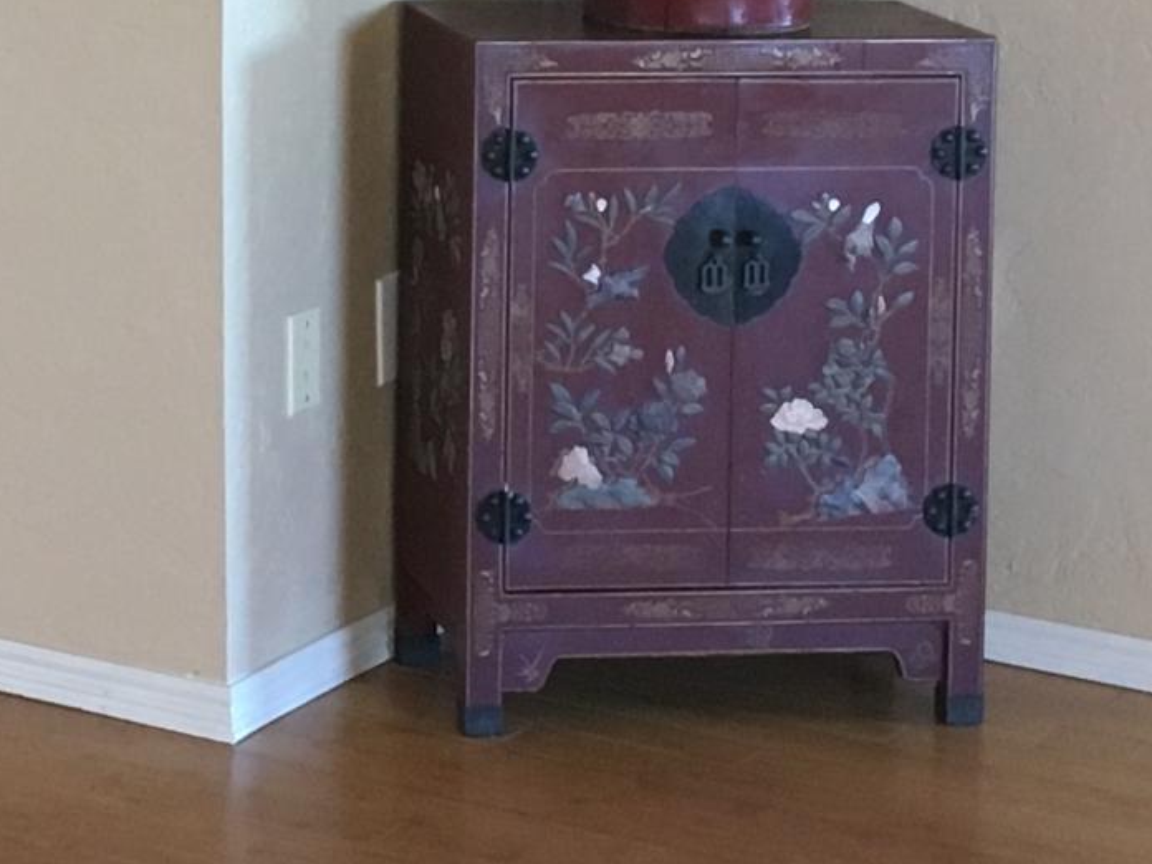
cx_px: -204
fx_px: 4160
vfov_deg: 11.5
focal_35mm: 125
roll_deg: +0.5
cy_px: -318
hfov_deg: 15.2
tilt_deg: -4.2
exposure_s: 1/30
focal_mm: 4.15
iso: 125
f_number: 2.2
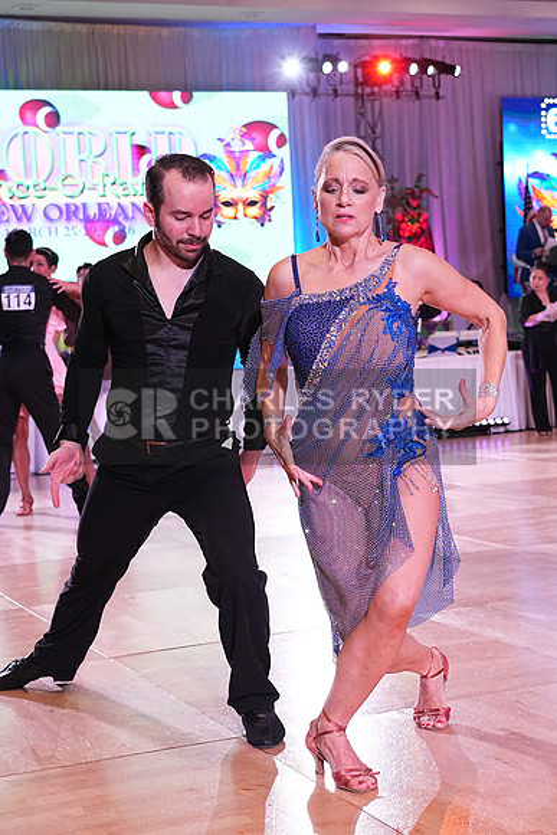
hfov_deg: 22.6
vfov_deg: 33.4
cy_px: 418
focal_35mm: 60
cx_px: 278
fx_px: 1392
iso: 3200
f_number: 4.5
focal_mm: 40
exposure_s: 1/400
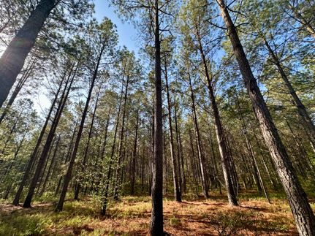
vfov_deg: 85.6
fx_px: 127
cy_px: 118
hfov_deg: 102.1
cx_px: 158
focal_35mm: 14
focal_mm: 2.22
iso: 40
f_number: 2.2
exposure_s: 1/332
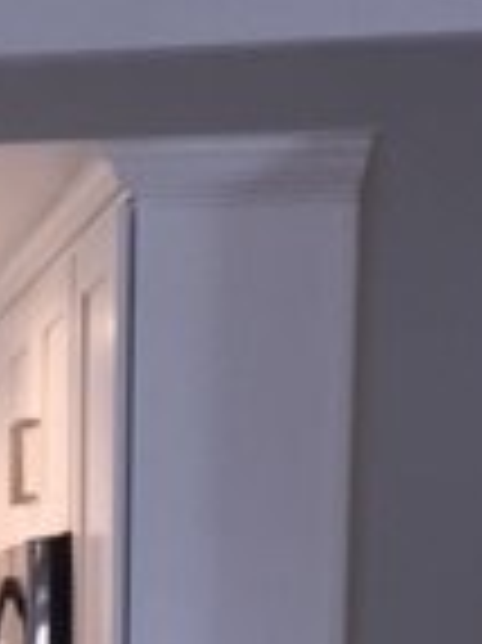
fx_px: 2417
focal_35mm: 130
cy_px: 1040
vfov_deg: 14.0
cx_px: -464
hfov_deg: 10.5
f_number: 2.2
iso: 32
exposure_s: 1/30
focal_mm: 4.15
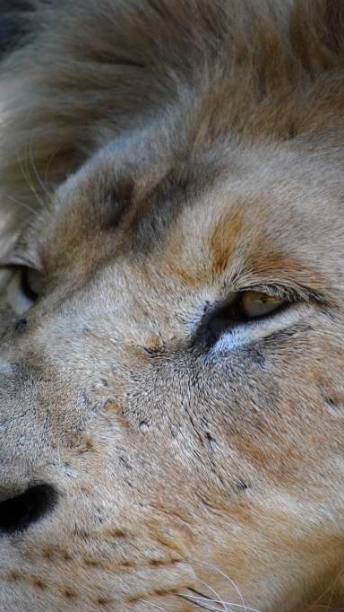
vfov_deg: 4.6
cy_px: 306
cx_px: 101
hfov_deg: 2.6
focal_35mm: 472
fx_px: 7648
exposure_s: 1/320
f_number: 5.6
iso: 400
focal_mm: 200
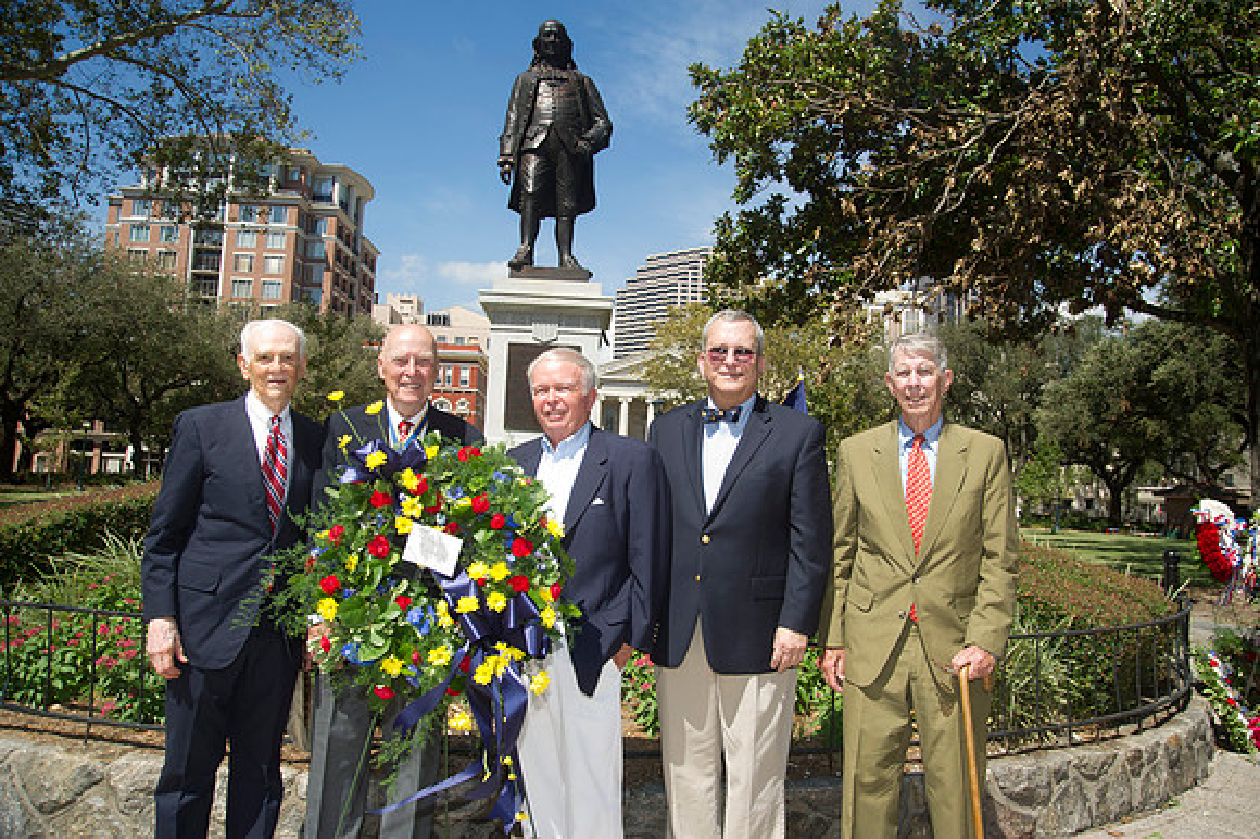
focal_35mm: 28
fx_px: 979
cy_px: 420
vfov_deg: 46.4
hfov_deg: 65.5
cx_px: 630
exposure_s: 1/250
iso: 200
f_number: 8
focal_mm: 28
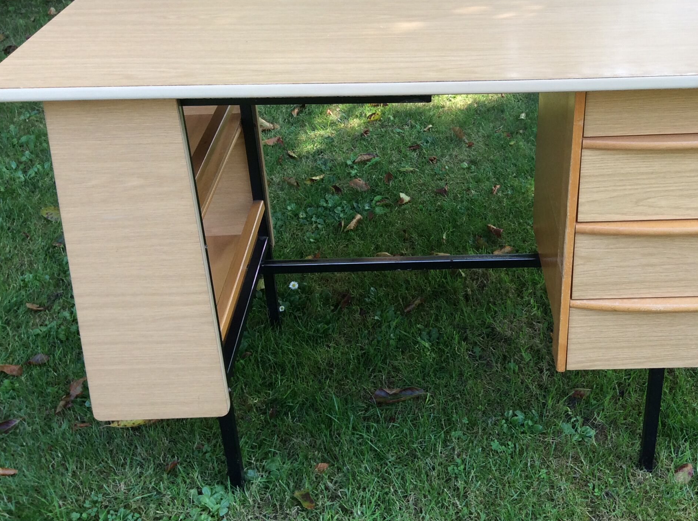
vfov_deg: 32.7
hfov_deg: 42.5
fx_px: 886
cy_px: 201
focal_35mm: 44
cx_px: 453
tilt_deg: -30.8
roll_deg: +1.9
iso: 32
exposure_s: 1/106
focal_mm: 3.3
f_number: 2.4
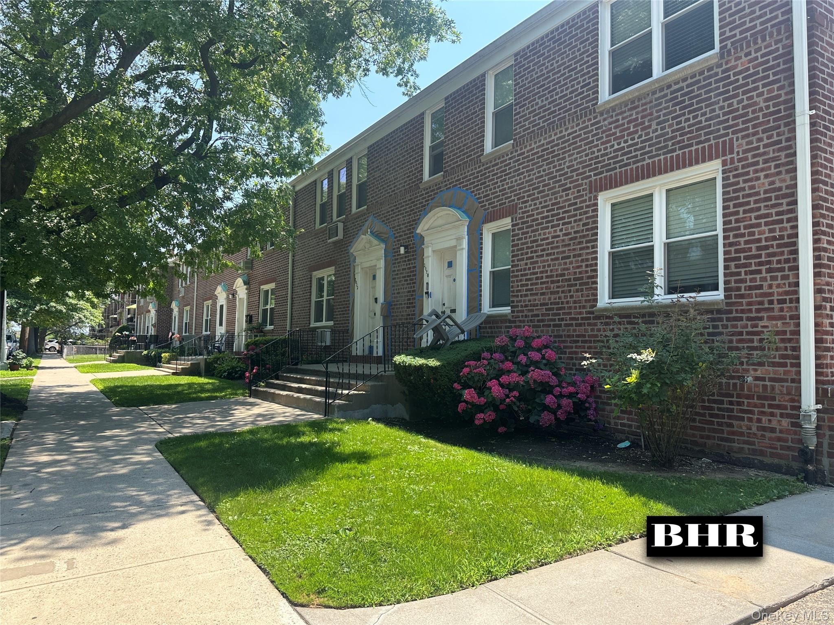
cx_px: 417
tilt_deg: +3.0
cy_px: 312
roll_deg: -2.1
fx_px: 578
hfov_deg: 71.6
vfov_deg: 56.8
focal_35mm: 24
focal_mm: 6.86
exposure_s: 1/1062
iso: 80
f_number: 1.78
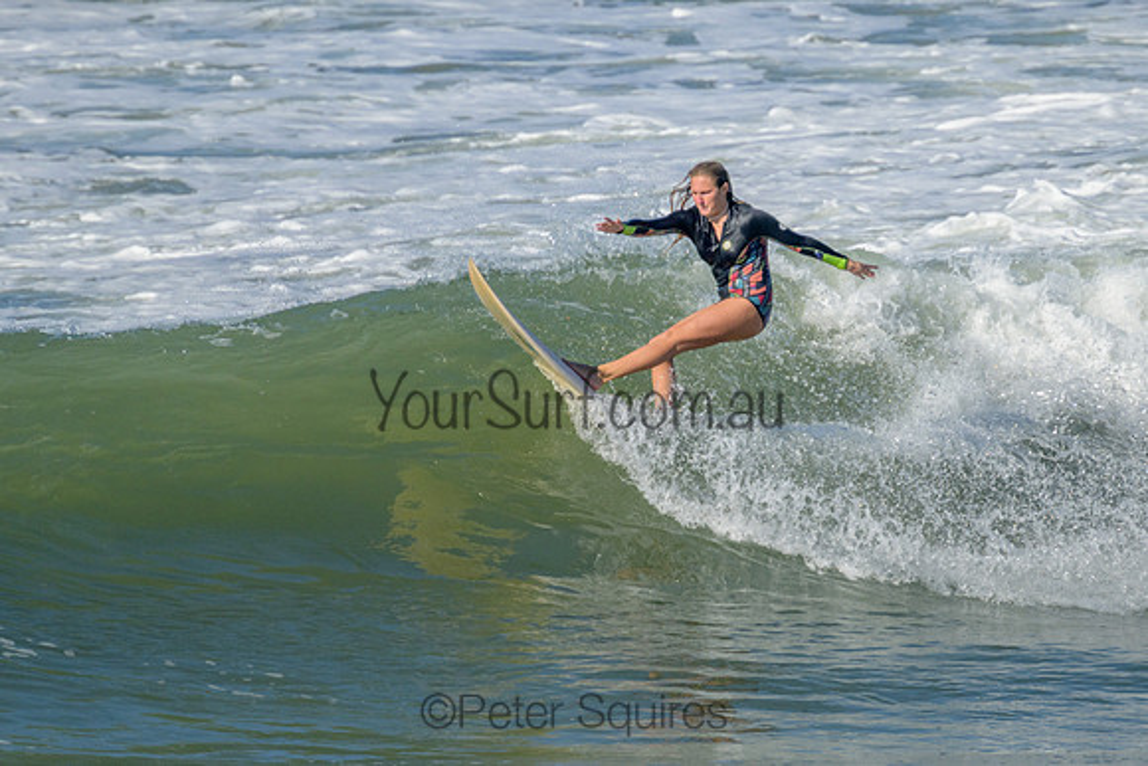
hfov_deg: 2.0
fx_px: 32869
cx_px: 682
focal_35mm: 1031
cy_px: 386
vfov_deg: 1.3
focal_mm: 800
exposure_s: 1/2000
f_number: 11
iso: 560
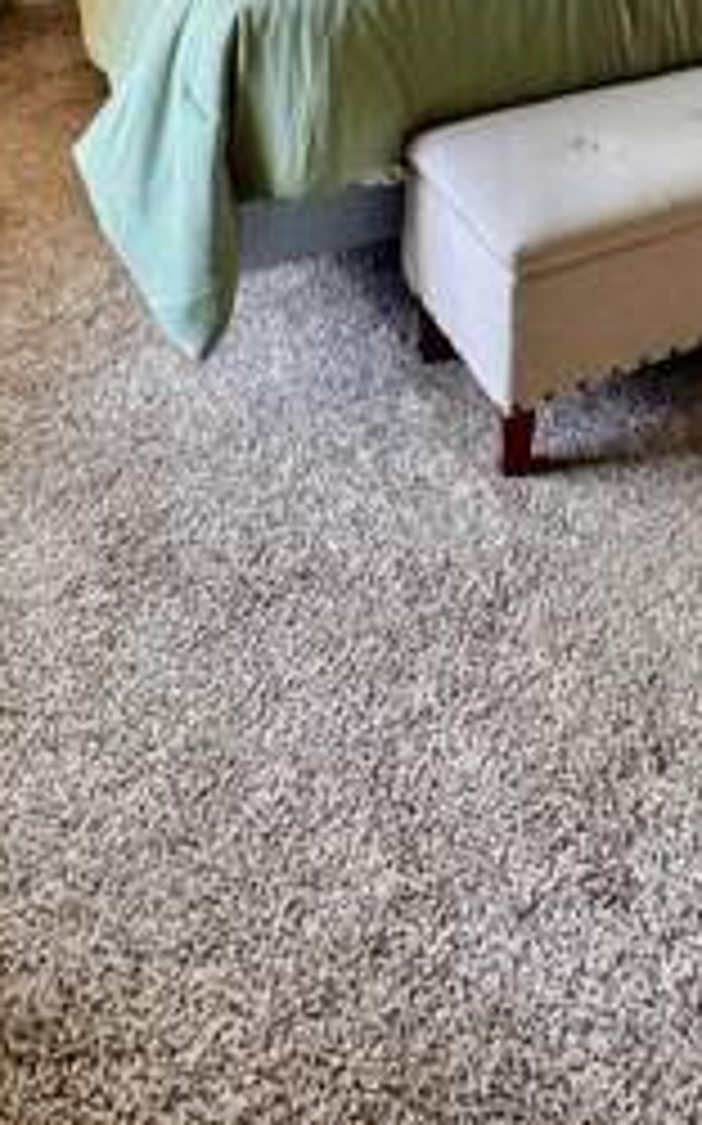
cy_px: -252
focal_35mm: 38
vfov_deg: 37.6
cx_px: 526
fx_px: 1165
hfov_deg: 32.9
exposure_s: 1/60
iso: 640
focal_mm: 2.22
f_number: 2.2
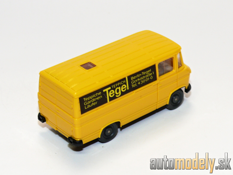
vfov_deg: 13.5
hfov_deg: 17.9
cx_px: 116
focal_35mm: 110
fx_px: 740
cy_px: 88
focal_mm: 14
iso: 100
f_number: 4
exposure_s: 1/30
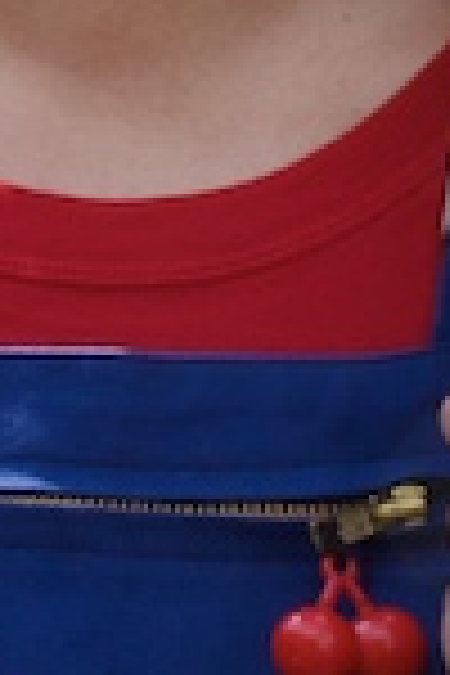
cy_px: -63
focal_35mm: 261
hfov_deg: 5.3
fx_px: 4893
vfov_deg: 7.8
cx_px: 112
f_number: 16
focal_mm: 34
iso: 400
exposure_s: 1/60
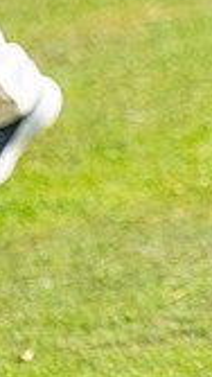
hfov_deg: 0.7
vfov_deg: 1.3
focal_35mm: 1638
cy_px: -34
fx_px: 16361
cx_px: 580
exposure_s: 1/6400
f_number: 4
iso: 500
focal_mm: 300
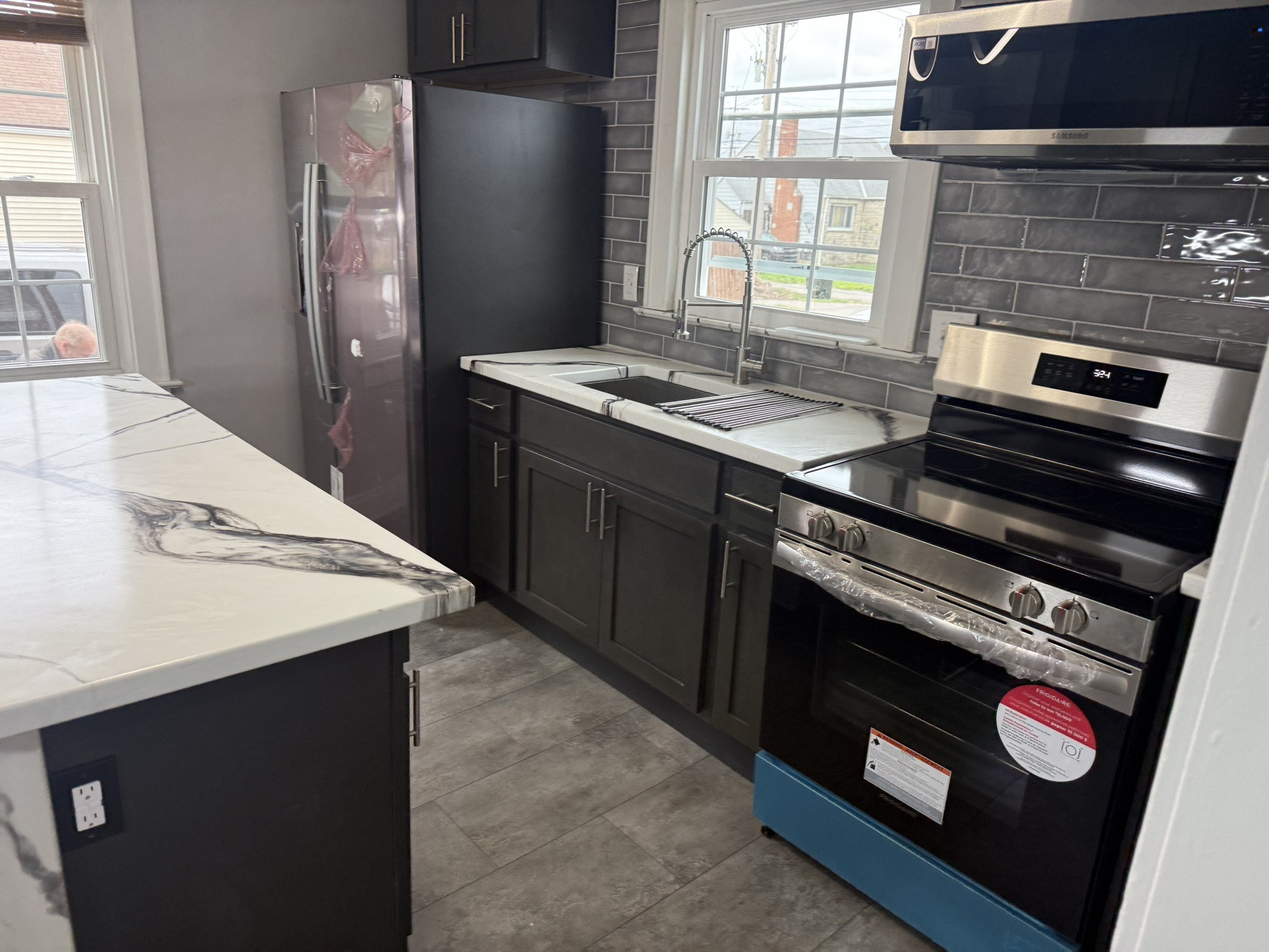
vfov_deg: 56.8
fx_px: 880
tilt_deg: -17.5
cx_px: 634
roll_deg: -4.3
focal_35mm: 24
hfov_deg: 71.6
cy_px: 476
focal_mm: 6.76
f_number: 1.78
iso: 125
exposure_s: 1/60
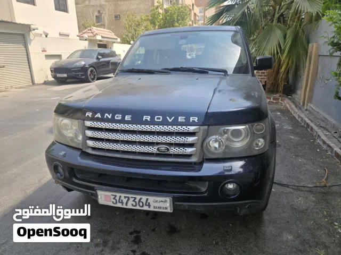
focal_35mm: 23
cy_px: 128
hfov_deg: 73.9
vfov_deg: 58.9
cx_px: 170
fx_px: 227
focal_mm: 5.4
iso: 80
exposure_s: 1/2890
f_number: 1.8
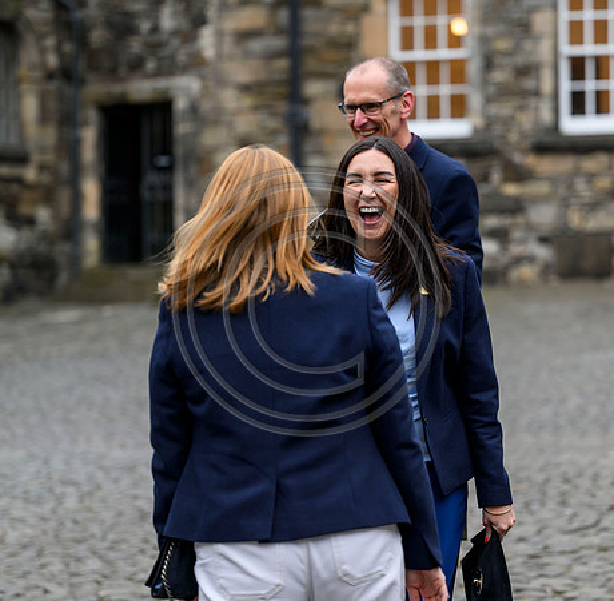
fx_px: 2618
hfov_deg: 13.4
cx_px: 354
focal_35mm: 132
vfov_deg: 13.1
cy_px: 289
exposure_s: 1/640
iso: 800
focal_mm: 98
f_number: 2.8
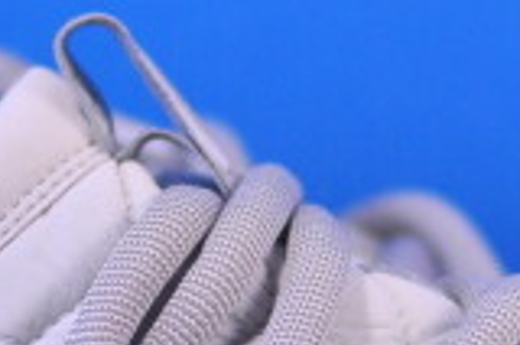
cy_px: 184
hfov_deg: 5.5
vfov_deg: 3.6
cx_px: 78
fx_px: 5420
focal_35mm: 376
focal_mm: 50
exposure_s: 1/320
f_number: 2.2
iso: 250
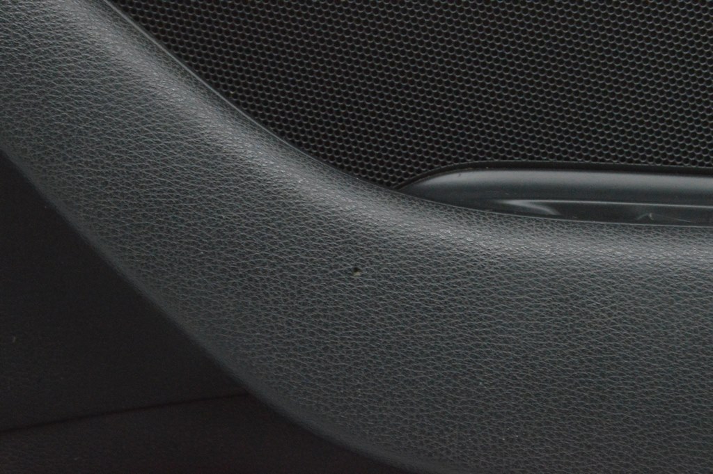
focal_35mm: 75
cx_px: 356
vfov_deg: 18.2
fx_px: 1484
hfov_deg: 27.0
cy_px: 237
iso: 6400
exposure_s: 1/15
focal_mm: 50
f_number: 20
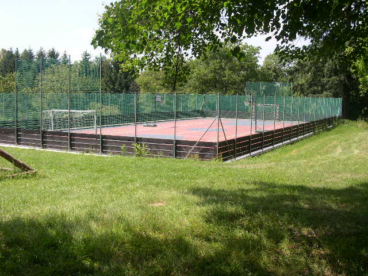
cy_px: 138
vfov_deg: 37.7
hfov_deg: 49.0
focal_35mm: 38
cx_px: 184
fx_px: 404
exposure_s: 1/117
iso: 100
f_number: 7.6
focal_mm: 8
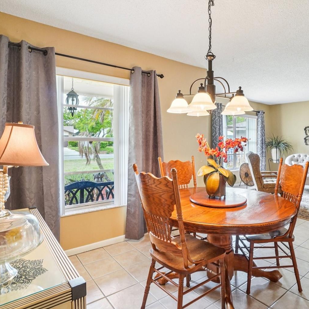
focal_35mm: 20
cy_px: 151
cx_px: 176
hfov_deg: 74.4
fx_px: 202
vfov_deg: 74.8
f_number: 8
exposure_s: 1/30
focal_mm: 10
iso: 500
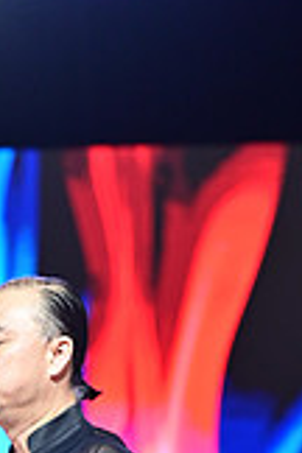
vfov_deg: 6.8
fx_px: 3737
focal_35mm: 297
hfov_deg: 4.6
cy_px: 749
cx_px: -53
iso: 1600
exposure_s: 1/320
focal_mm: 83
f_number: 2.8
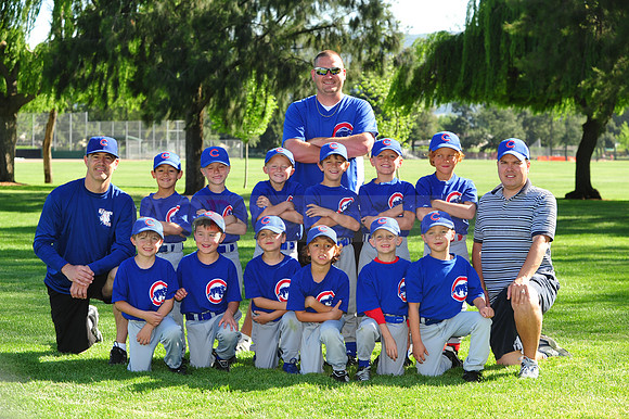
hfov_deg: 23.7
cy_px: 210
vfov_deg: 15.9
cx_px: 314
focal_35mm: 86
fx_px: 1502
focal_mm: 86
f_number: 7.1
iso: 200
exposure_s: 1/200
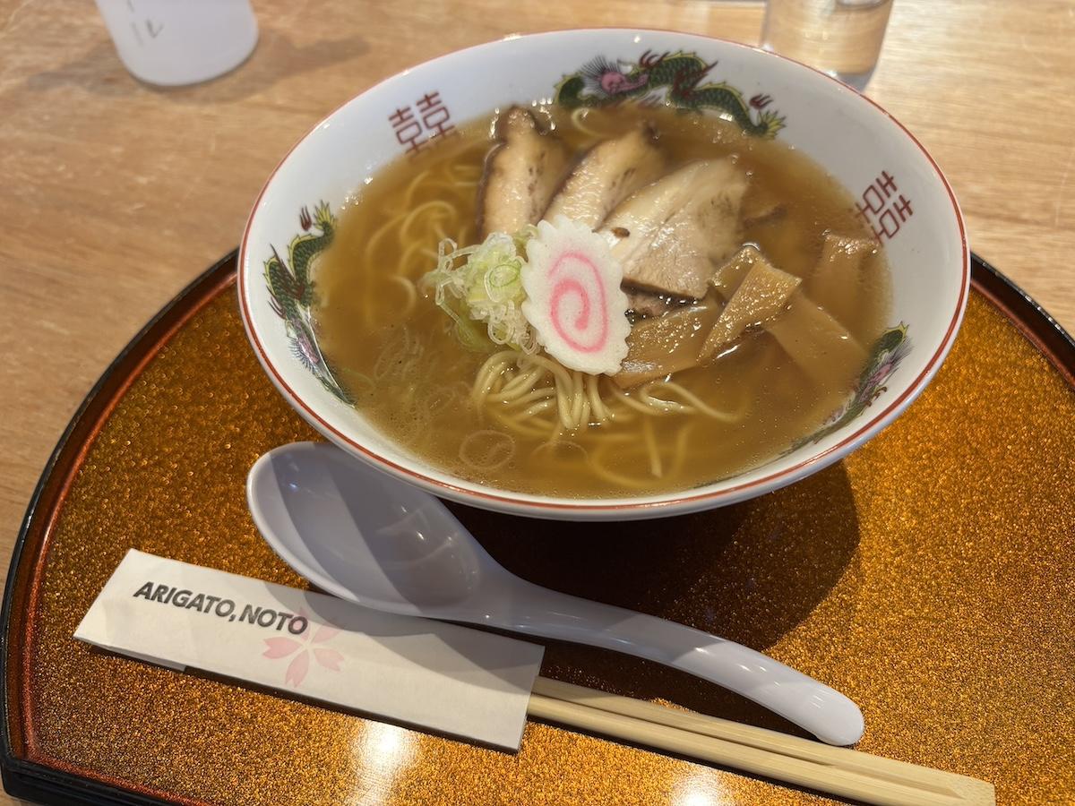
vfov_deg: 53.1
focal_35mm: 26
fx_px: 807
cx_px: 538
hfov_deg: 67.3
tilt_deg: -51.4
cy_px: 403
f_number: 1.6
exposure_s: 1/105
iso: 125
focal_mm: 5.96
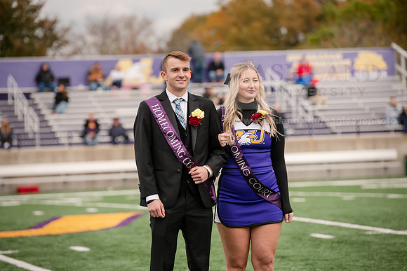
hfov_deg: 10.8
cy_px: 136
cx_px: 204
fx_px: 2148
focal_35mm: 190
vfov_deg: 7.2
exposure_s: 1/1250
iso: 320
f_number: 4.5
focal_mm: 190
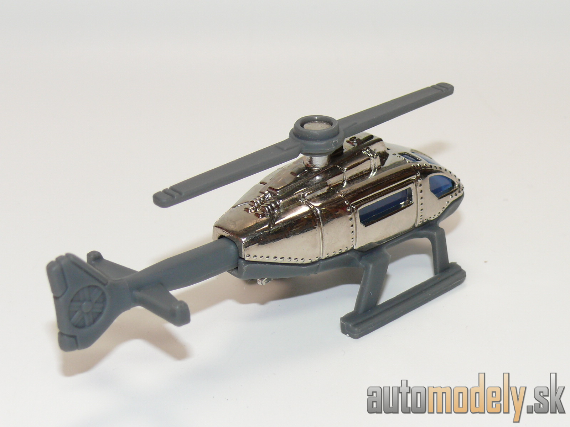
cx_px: 285
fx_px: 1334
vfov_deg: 18.2
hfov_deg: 24.1
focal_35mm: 81
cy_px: 214
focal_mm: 11.9
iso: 100
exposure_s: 1/30
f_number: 4
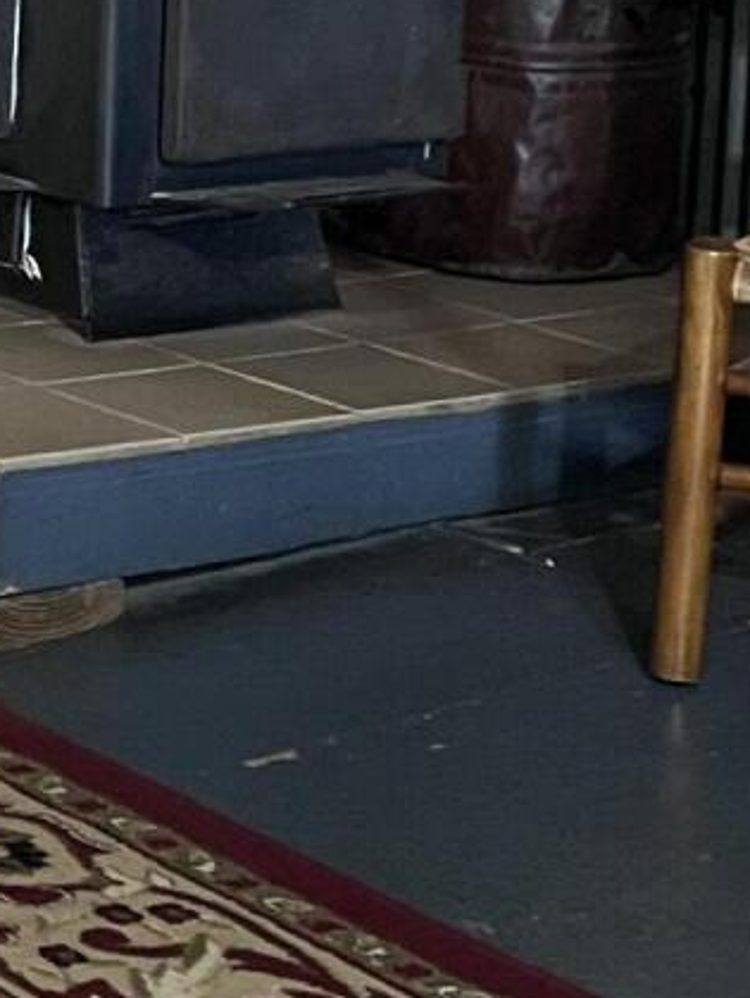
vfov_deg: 15.5
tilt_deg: -8.8
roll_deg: +1.1
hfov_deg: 10.9
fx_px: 3577
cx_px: -762
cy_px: -33
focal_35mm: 124
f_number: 1.5
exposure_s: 1/40
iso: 500
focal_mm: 5.7
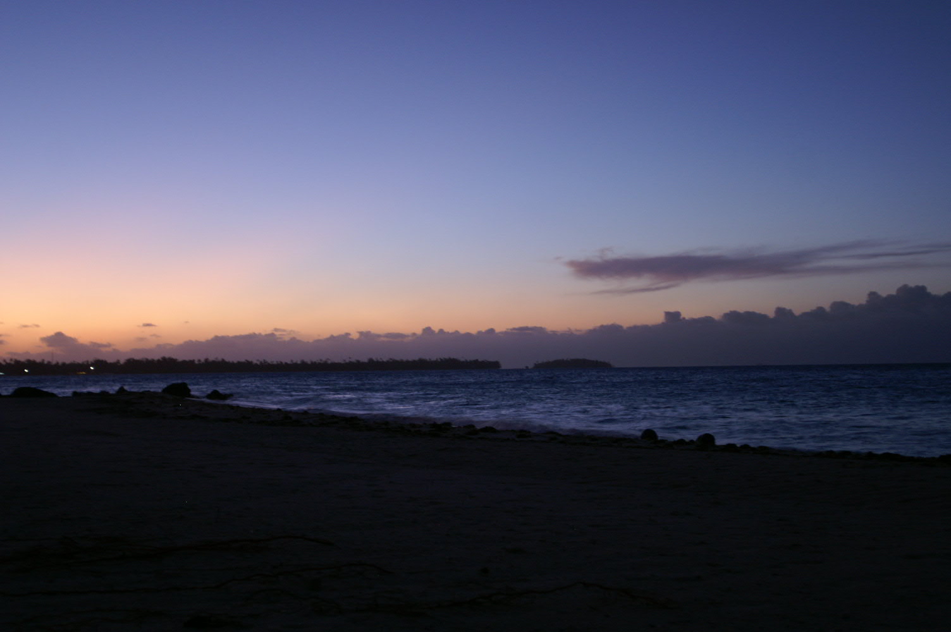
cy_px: 316
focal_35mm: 52
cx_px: 476
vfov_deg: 25.7
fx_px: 1386
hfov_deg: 37.9
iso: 400
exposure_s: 1/3
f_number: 4
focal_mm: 35
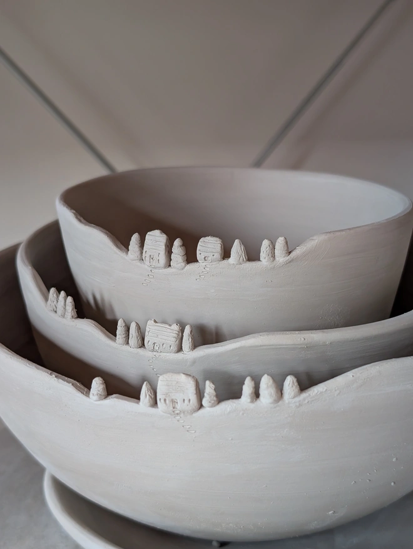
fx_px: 778
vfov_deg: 38.9
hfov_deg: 29.7
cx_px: 206
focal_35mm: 49
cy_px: 274
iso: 272
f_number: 1.68
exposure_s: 1/45.8
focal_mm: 6.9
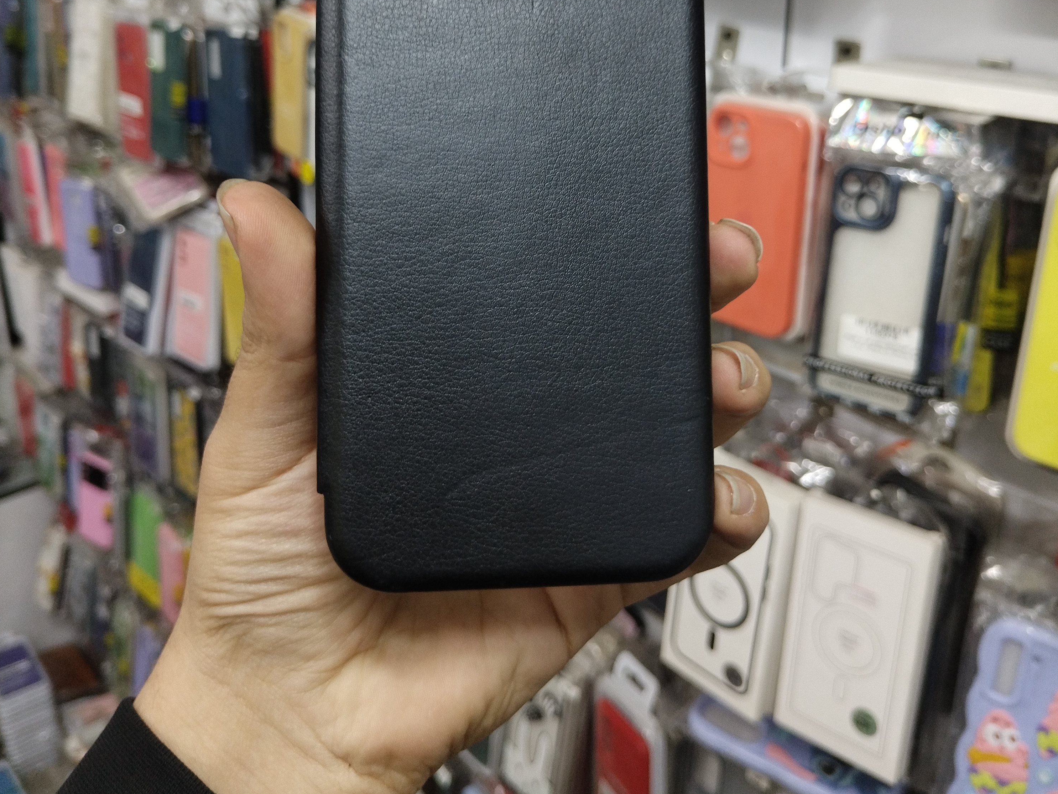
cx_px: 531
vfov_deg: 39.9
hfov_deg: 52.6
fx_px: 1070
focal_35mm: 35
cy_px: 229
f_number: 1.8
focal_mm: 4.7
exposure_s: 1/50
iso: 250
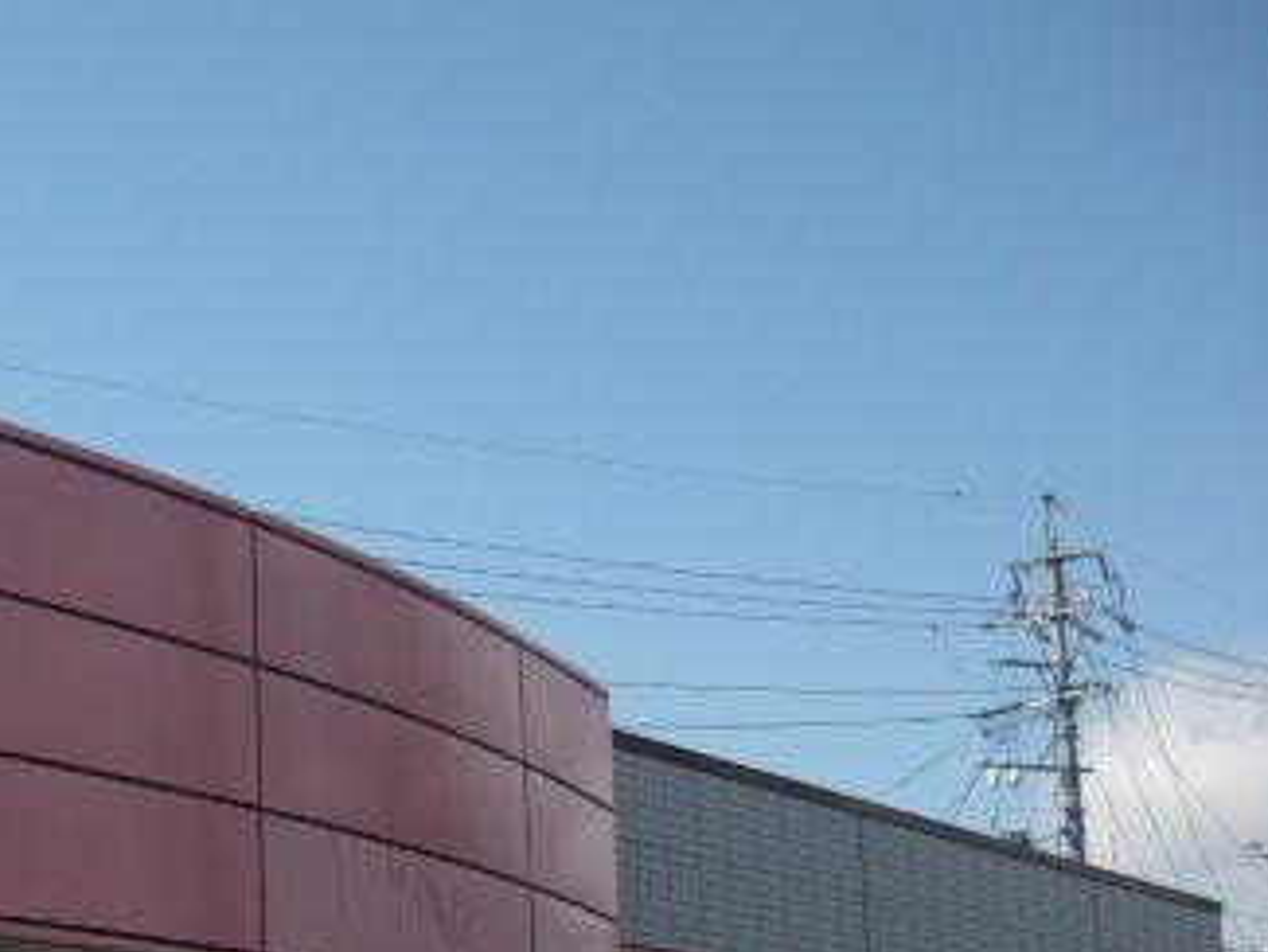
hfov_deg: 28.9
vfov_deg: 21.8
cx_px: 176
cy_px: 932
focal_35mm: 65
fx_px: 2382
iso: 100
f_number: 8
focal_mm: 5.5
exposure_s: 1/200
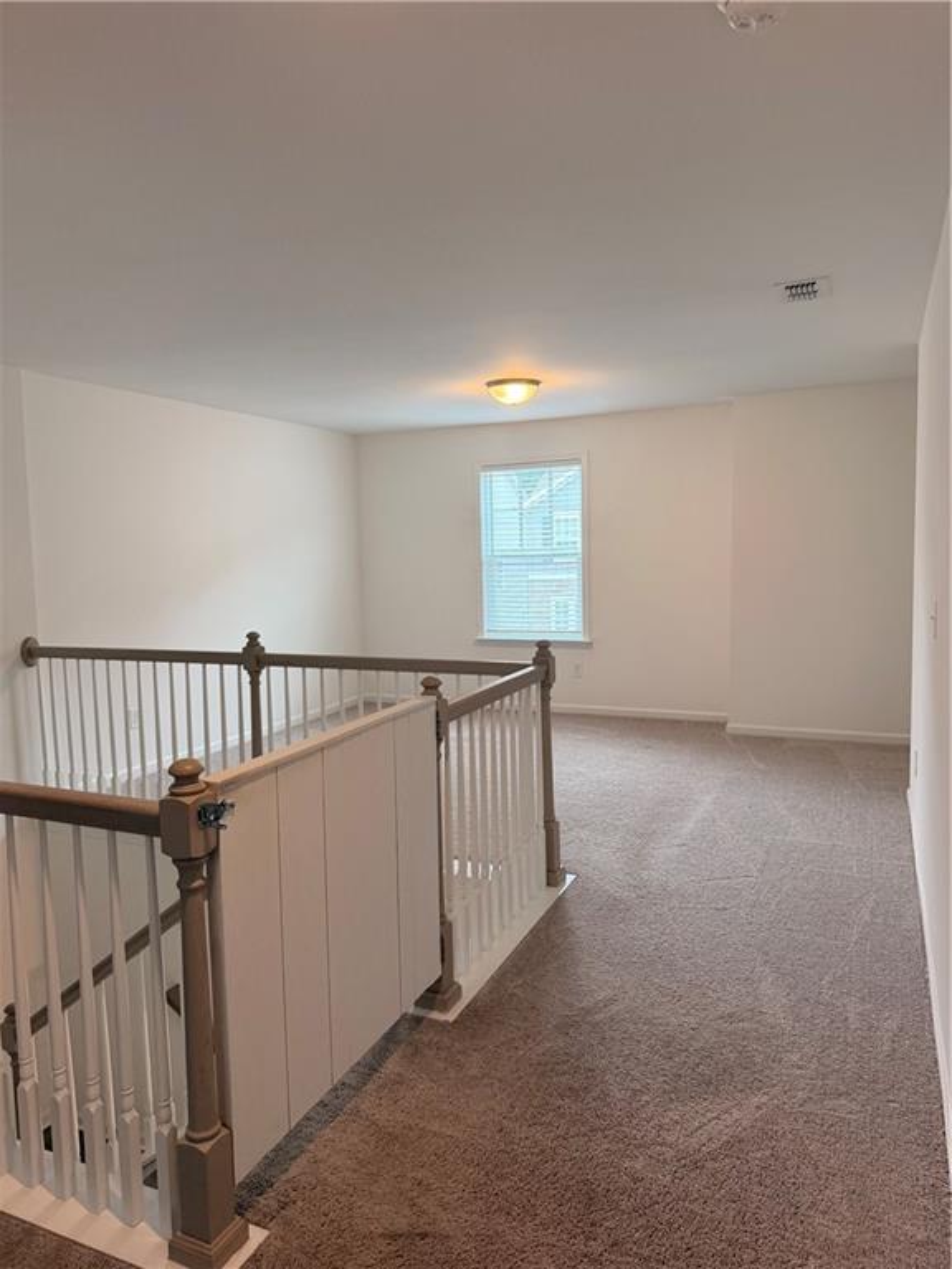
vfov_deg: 71.6
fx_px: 880
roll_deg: +0.1
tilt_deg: -4.4
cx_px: 476
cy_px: 634
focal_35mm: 24
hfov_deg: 56.8
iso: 200
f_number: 1.78
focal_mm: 6.76
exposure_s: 1/148
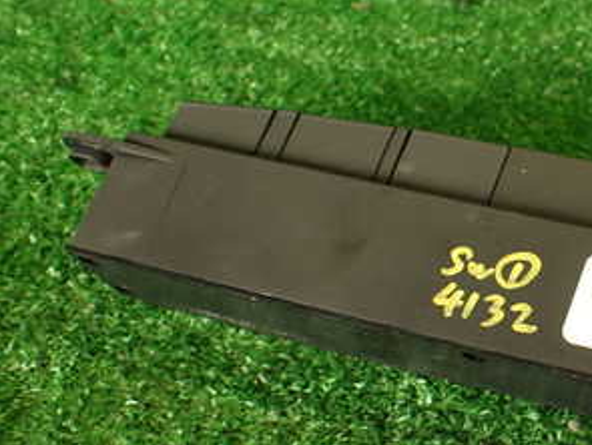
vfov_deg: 22.5
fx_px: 1113
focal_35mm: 65
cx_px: 600
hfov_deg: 27.9
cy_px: 305
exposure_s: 1/60
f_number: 2.4
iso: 200
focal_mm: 5.79
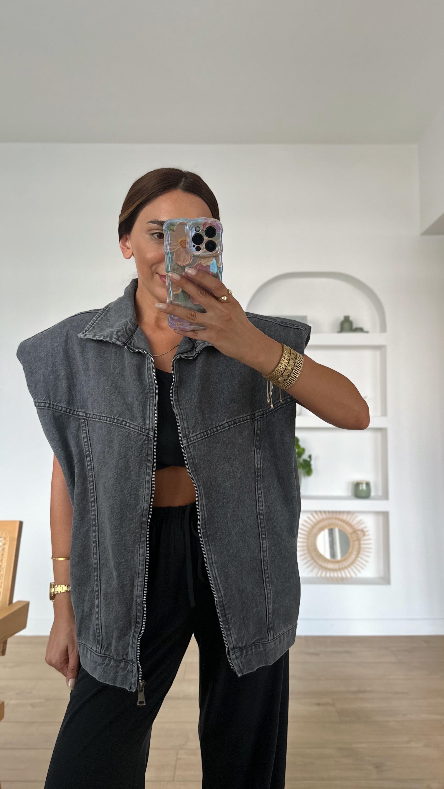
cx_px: 232
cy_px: 403
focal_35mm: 29
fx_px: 607
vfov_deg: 66.1
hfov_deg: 40.2
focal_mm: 6.86
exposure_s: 1/121
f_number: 1.78
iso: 200
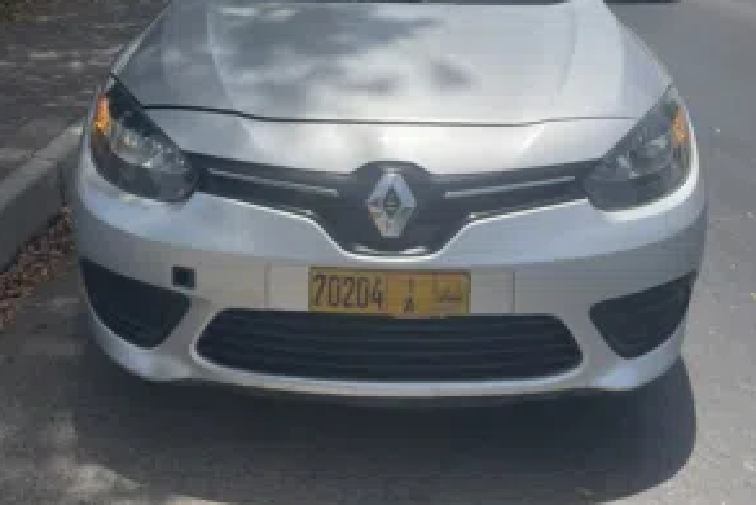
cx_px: 383
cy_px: 106
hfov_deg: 51.9
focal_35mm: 37
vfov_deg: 34.9
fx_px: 777
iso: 32
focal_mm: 4.2
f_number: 1.6
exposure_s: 1/4831
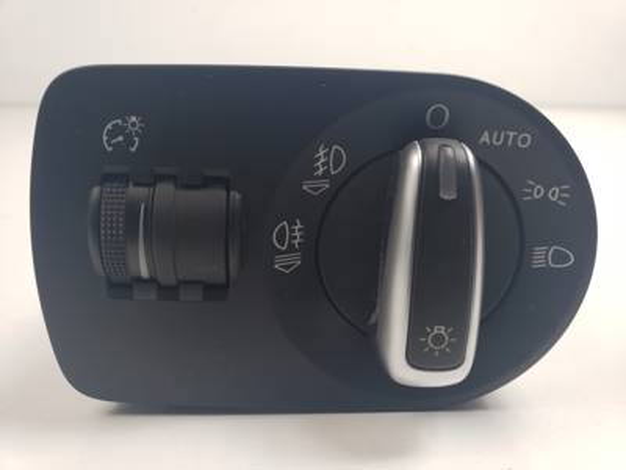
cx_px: 313
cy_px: 235
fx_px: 470
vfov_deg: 53.1
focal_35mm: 26
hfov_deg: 67.3
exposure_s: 1/100
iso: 64
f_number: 2.4
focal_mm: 4.3
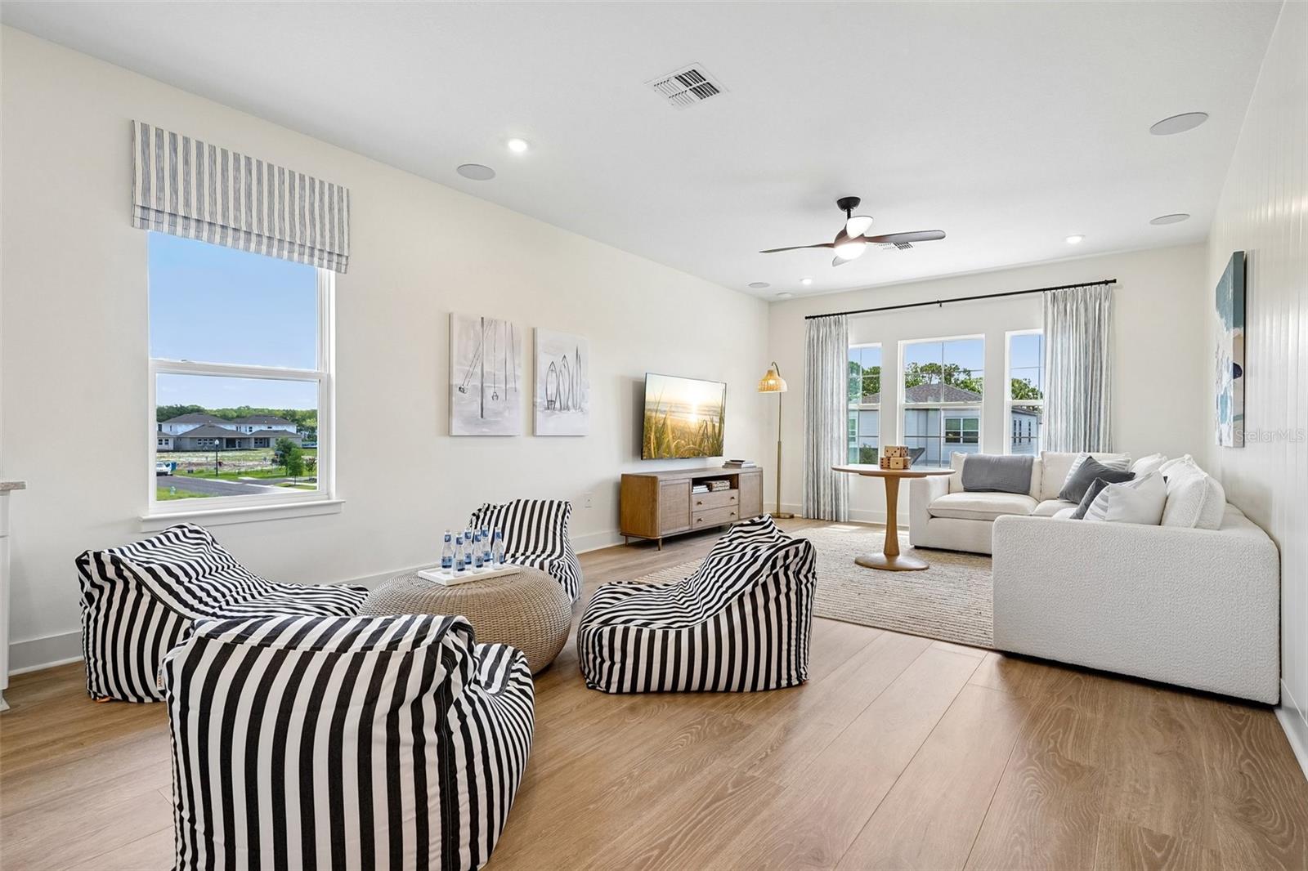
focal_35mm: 17
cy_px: 436
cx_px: 654
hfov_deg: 93.3
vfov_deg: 70.4
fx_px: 617
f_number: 9
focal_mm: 17
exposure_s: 1/25
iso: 400
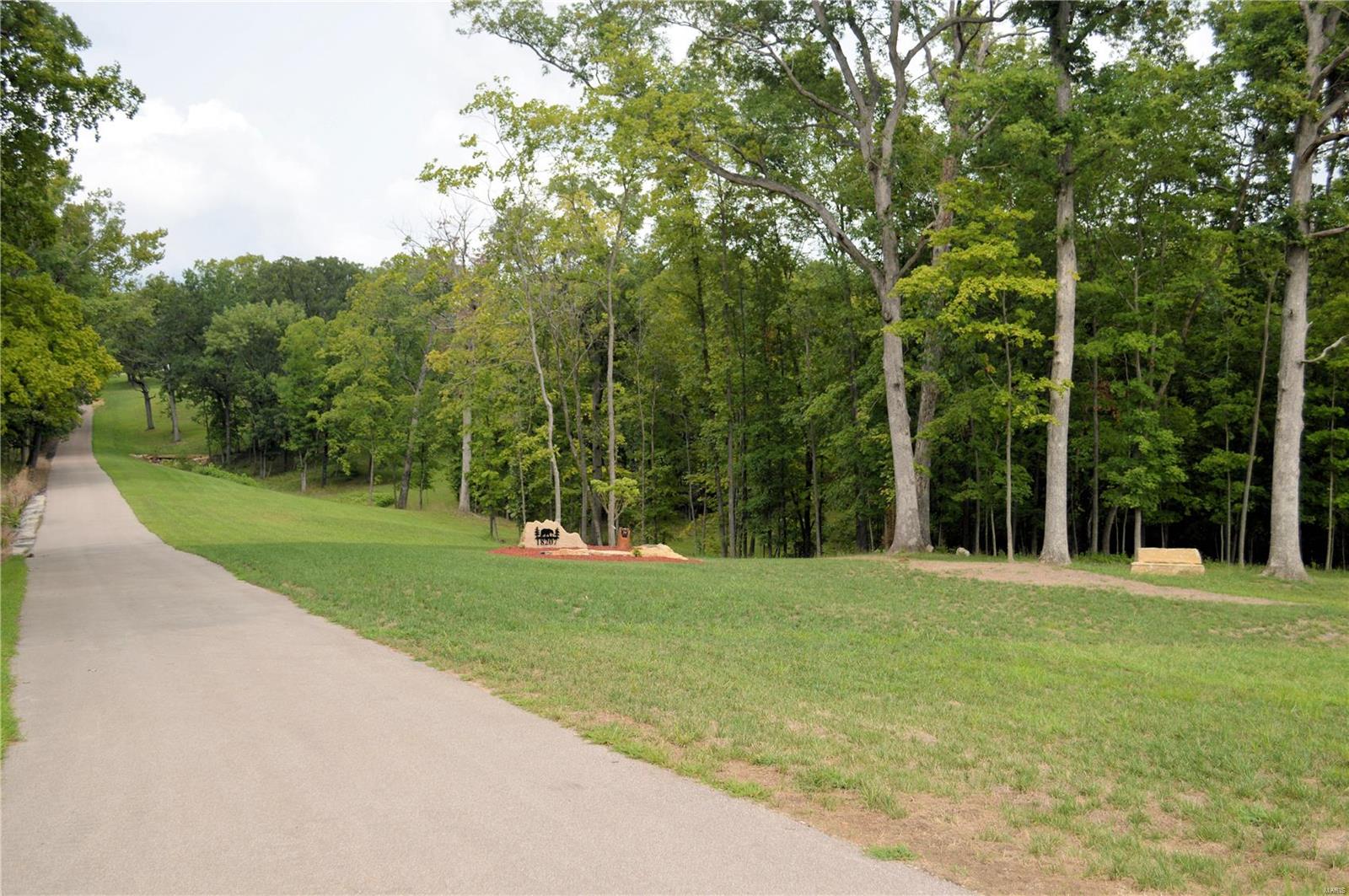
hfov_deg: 53.2
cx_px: 674
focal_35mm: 36
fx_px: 1347
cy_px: 448
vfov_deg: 36.8
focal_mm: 24
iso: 100
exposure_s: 1/200
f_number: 4.2
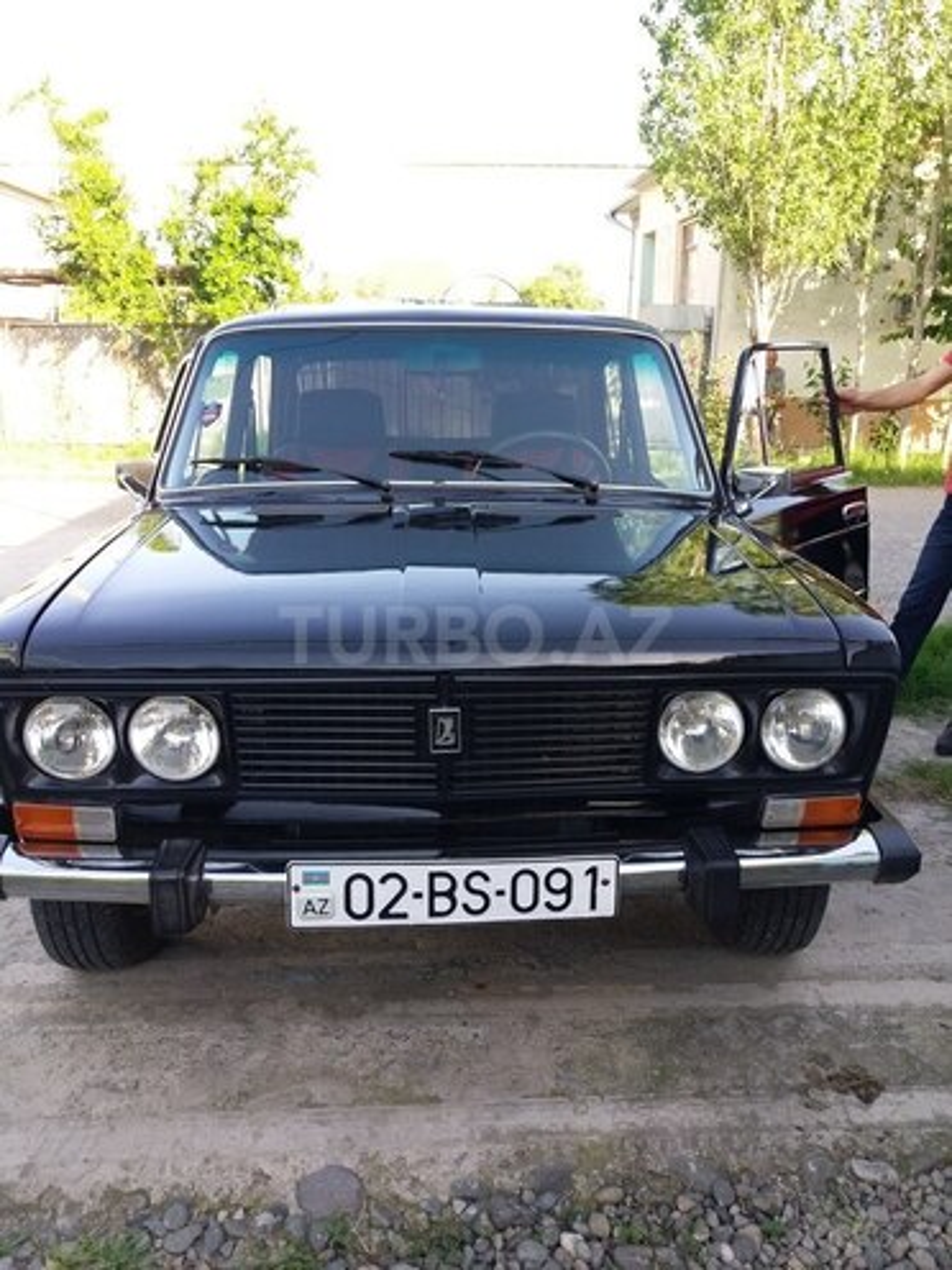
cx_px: 476
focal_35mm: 27
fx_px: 990
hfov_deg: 51.4
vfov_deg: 65.3
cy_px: 635
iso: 40
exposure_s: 1/121
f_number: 1.9
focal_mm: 3.7
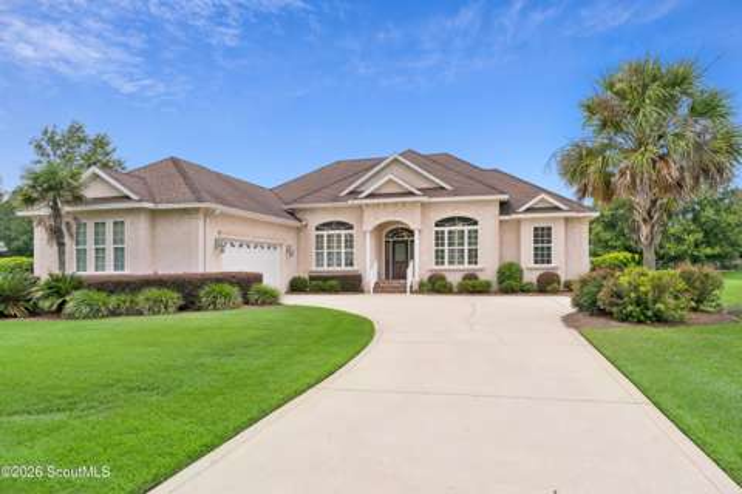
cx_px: 371
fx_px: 495
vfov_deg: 53.1
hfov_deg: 73.7
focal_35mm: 24
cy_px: 247
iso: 250
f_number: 8
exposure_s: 1/800
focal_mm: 24
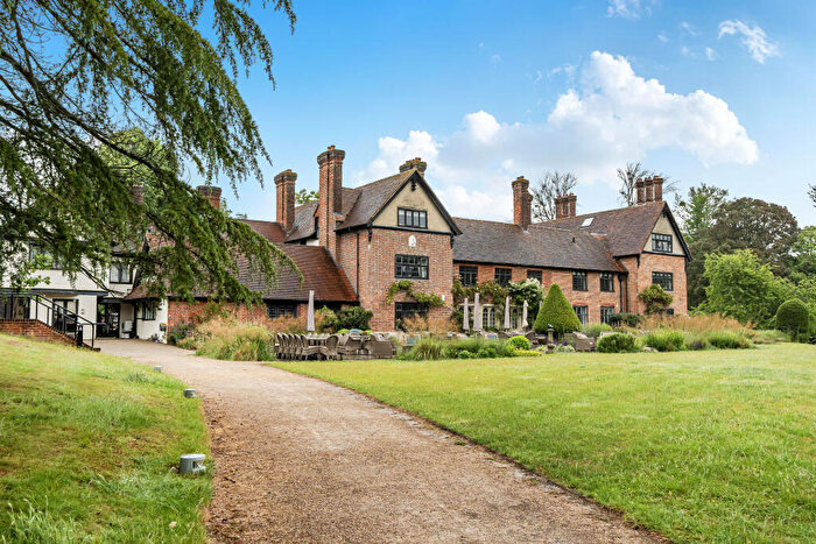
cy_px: 272
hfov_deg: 61.9
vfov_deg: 43.6
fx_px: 680
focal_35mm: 30
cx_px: 408
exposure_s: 1/500
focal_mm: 20
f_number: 8
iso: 400
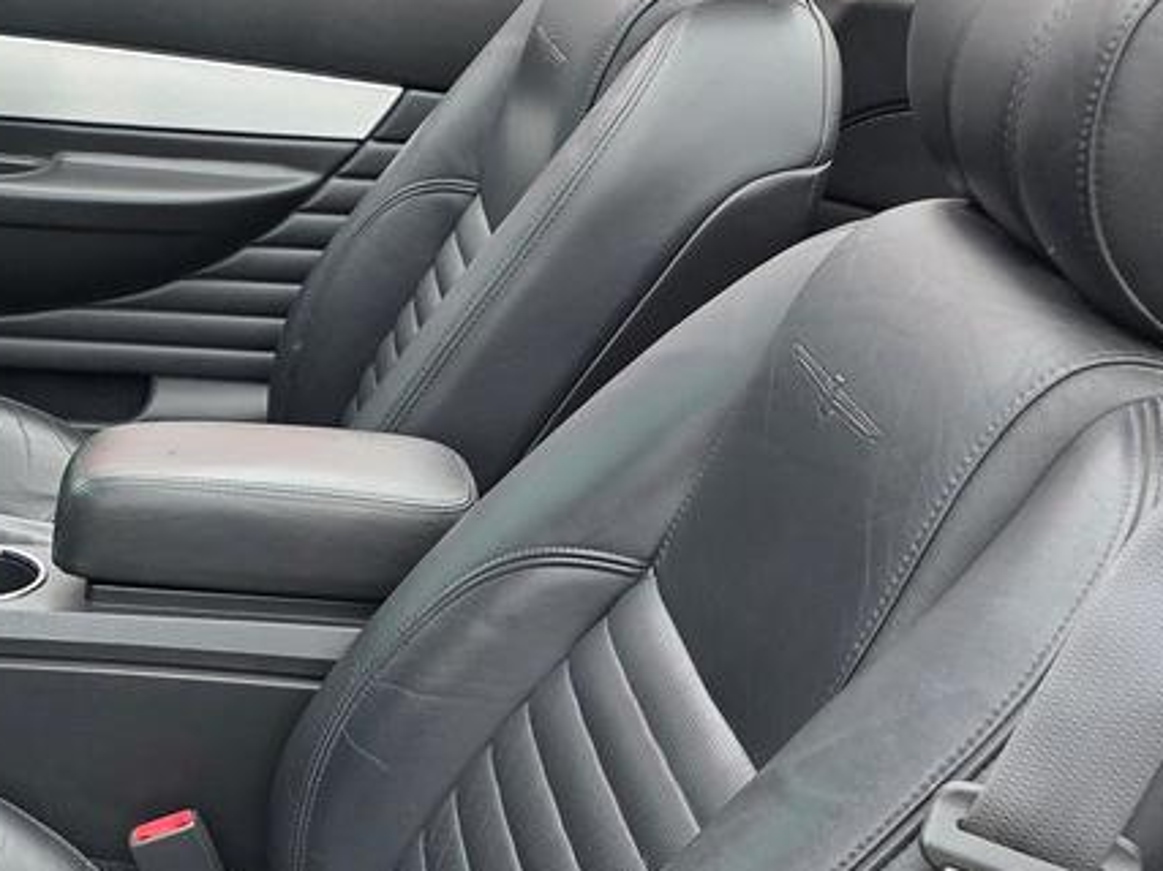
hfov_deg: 26.7
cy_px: 585
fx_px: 2318
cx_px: 5
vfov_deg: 21.2
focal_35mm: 69
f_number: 1.7
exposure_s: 1/180
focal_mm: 6.3
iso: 40
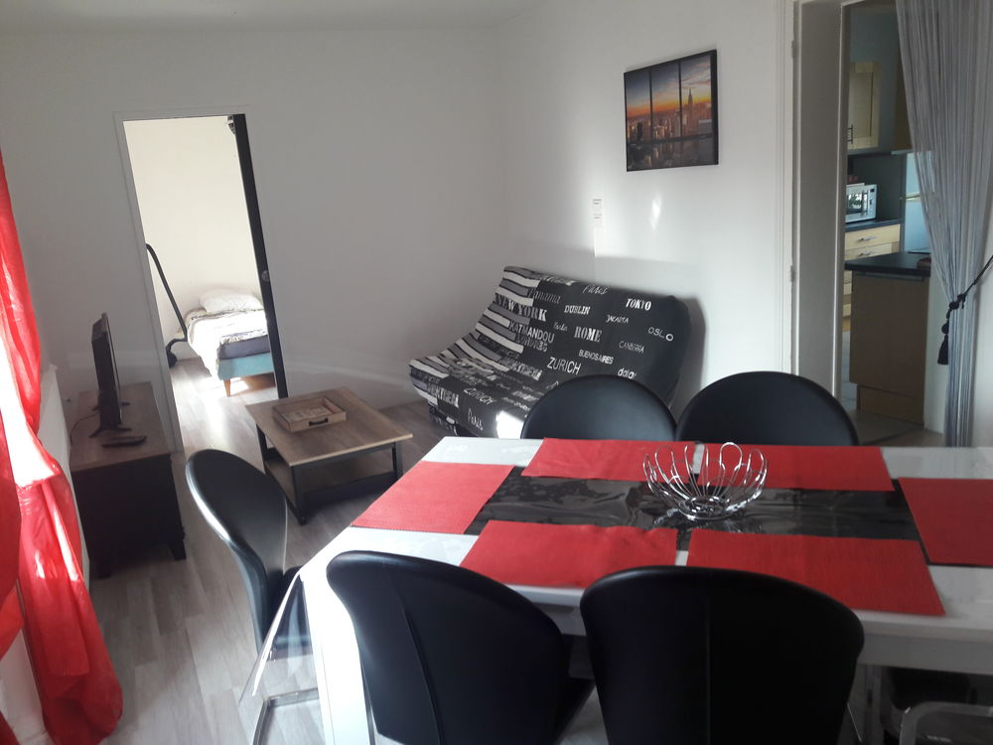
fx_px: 803
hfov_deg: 63.4
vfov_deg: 49.7
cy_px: 372
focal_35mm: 28
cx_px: 496
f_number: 1.9
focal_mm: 3.7
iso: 50
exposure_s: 1/50
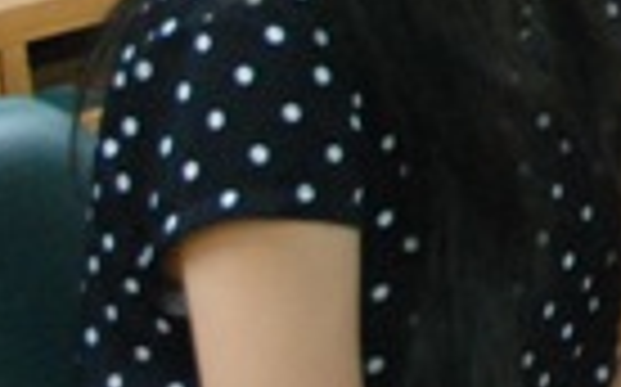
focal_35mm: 224
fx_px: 3784
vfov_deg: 5.7
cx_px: 1217
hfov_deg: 8.9
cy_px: -418
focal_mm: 27
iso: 1250
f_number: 4
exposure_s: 1/30
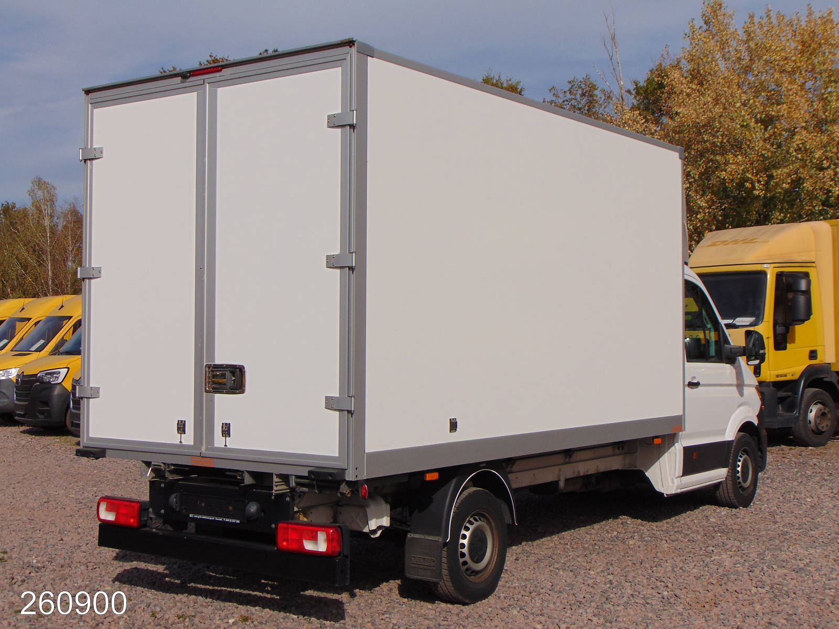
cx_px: 420
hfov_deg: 38.2
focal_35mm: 50
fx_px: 1212
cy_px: 314
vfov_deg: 29.1
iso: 80
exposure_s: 1/320
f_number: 9
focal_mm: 9
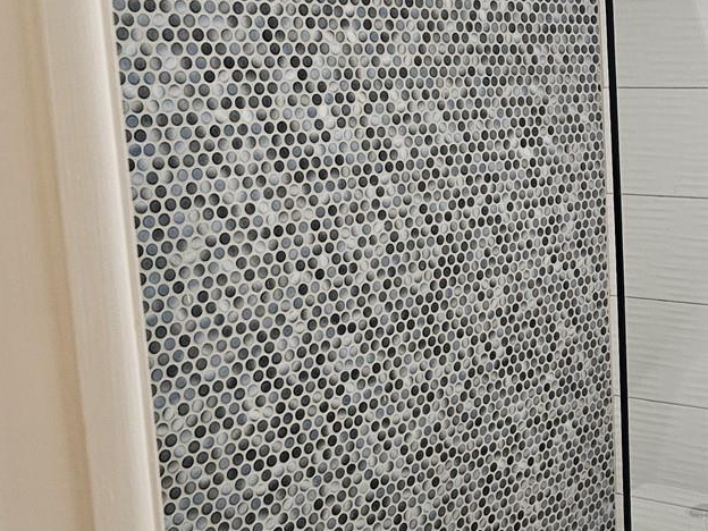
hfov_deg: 29.0
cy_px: 261
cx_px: 810
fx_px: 1207
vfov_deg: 24.8
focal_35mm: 59
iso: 400
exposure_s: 1/120
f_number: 1.7
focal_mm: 6.3
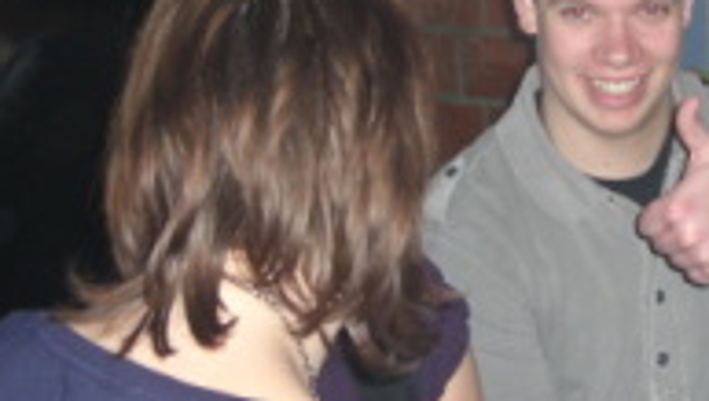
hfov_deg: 20.8
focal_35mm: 101
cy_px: 66
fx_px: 1901
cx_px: 588
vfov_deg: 12.0
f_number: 2.8
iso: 200
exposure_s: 1/60
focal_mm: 7.9
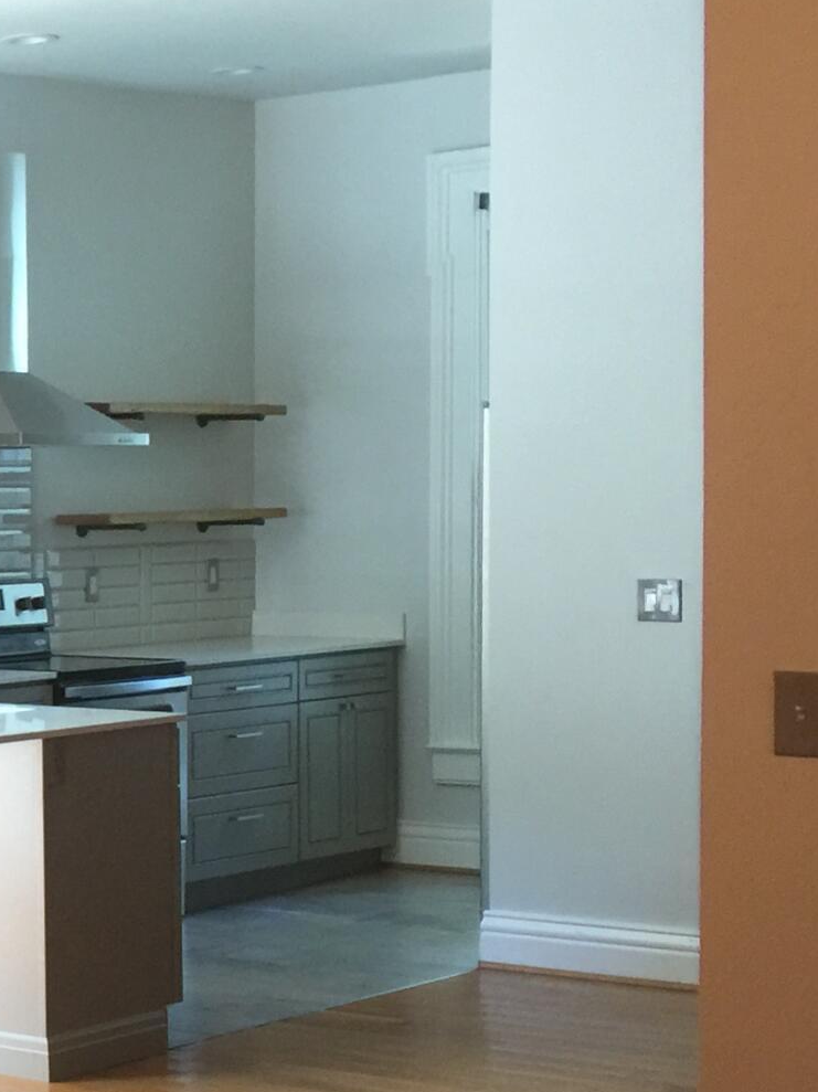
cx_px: -509
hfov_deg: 15.2
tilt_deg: -2.2
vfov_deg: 22.3
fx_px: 2774
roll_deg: -0.8
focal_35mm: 88
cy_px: 611
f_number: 2.2
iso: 80
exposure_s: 1/15
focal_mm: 4.15
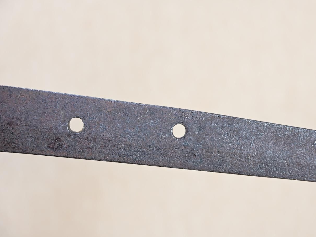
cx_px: 175
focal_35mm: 104
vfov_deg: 14.2
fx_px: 949
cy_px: 117
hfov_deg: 18.9
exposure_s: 1/2
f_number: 5
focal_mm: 62
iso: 100
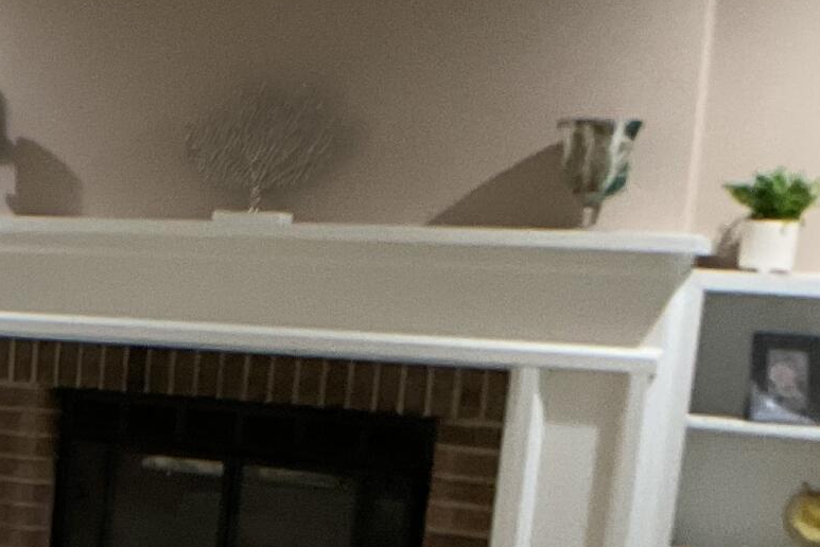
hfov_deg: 16.1
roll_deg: -1.5
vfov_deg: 11.6
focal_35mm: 117
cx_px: -383
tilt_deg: -12.2
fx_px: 2666
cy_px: 601
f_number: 1.8
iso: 160
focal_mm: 3
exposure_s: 1/60
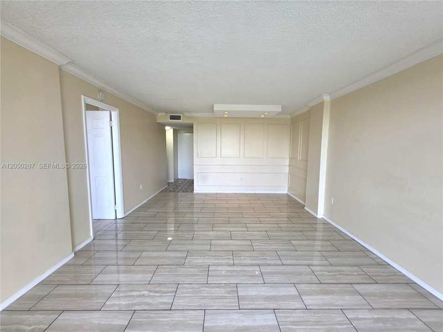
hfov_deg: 106.2
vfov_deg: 89.9
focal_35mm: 13
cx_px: 222
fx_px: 166
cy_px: 166
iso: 80
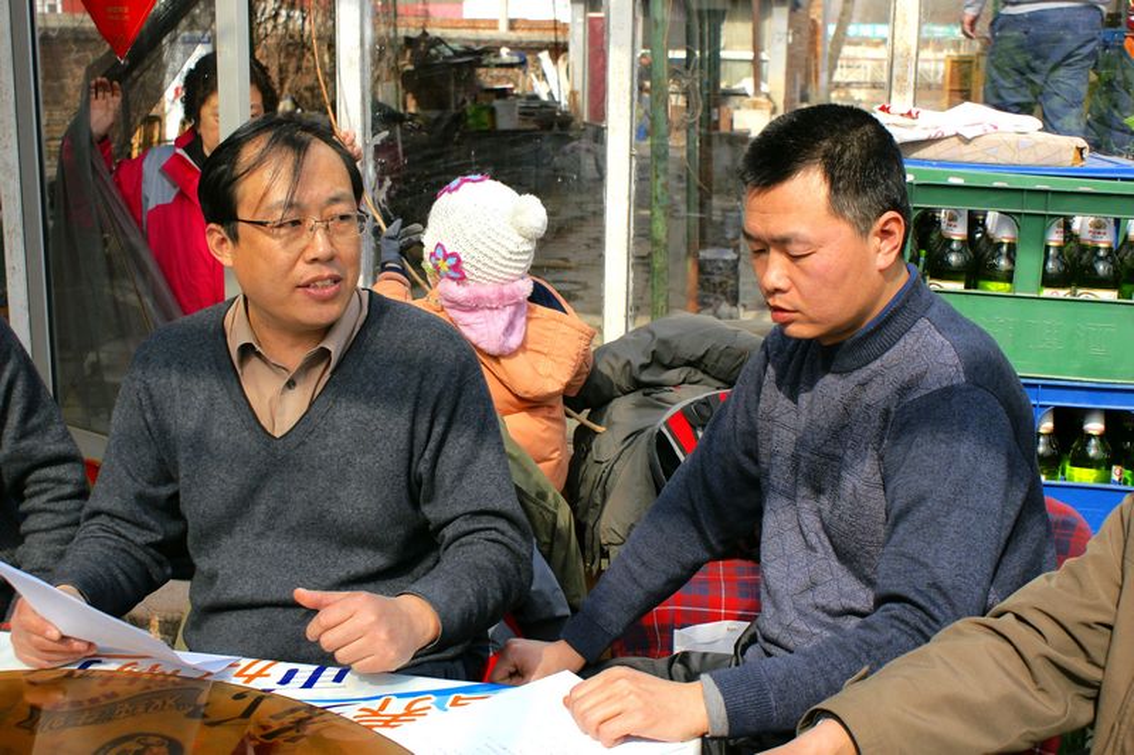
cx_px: 567
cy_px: 378
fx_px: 1323
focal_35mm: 42
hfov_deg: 46.4
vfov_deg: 31.9
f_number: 5.6
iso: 100
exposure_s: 1/1000
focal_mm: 28
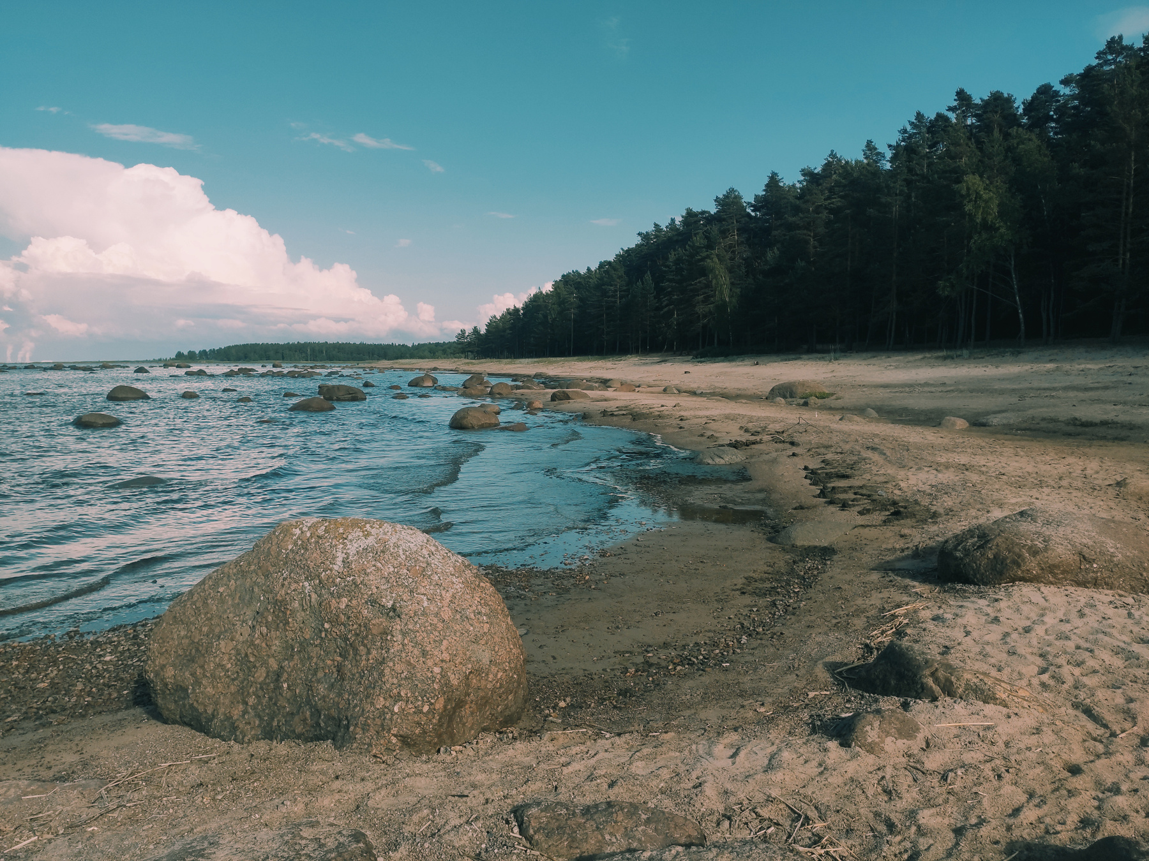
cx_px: 574
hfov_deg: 67.3
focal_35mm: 26
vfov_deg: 53.1
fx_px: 863
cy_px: 430
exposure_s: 1/1819
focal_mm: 4.77
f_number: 1.75
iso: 112
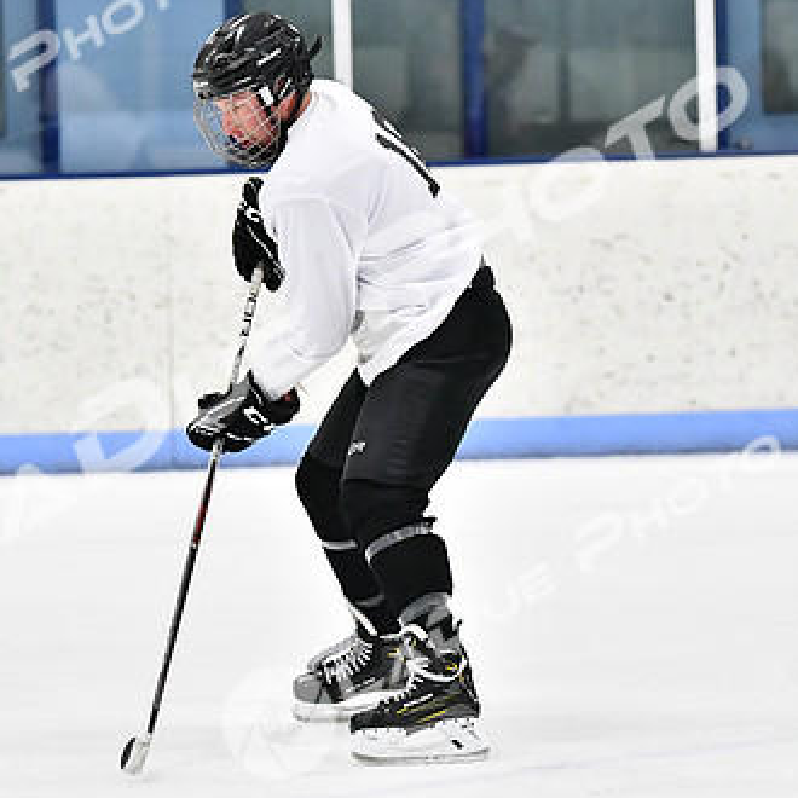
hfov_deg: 6.0
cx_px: 218
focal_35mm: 291
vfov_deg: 6.0
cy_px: 366
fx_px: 7590
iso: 6400
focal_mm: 130
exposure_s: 1/1250
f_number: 3.2
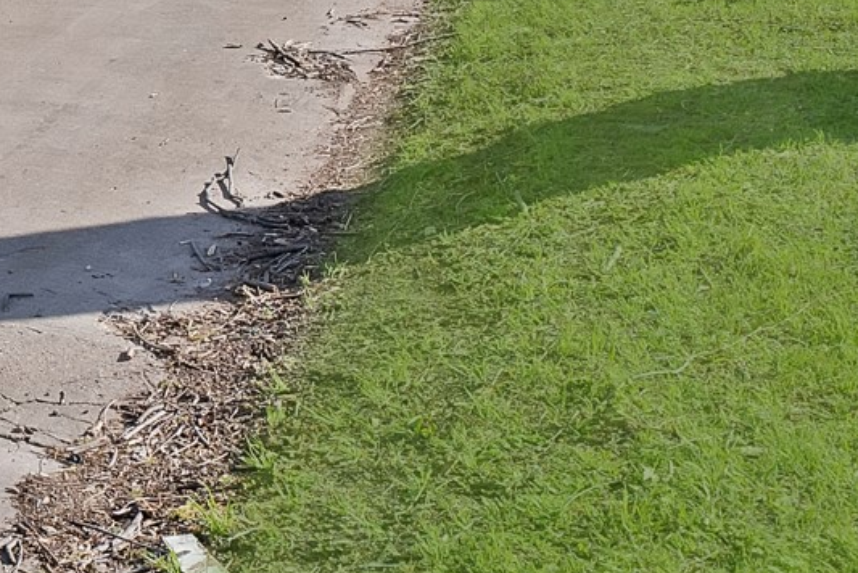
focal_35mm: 60
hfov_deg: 21.6
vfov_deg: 20.9
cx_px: -683
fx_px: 1431
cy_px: -135
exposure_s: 1/200
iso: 640
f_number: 9
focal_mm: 16
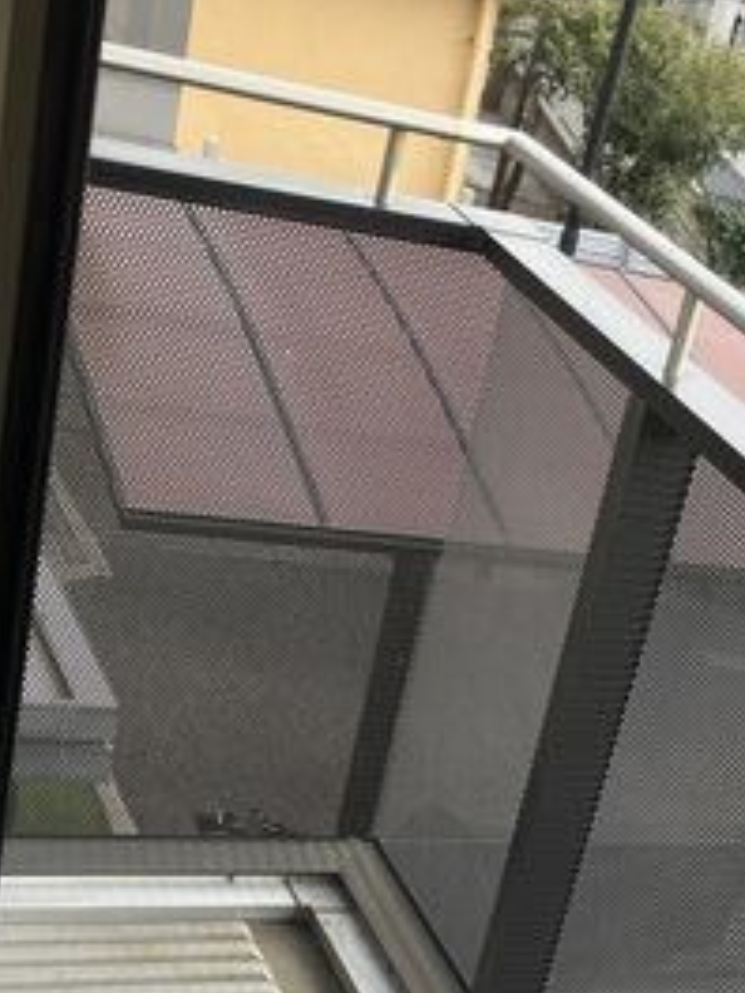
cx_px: 685
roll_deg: -18.3
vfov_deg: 27.6
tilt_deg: -28.1
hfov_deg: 21.1
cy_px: 884
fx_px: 1951
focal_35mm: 68
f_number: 1.8
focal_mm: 3.99
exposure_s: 1/127
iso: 20
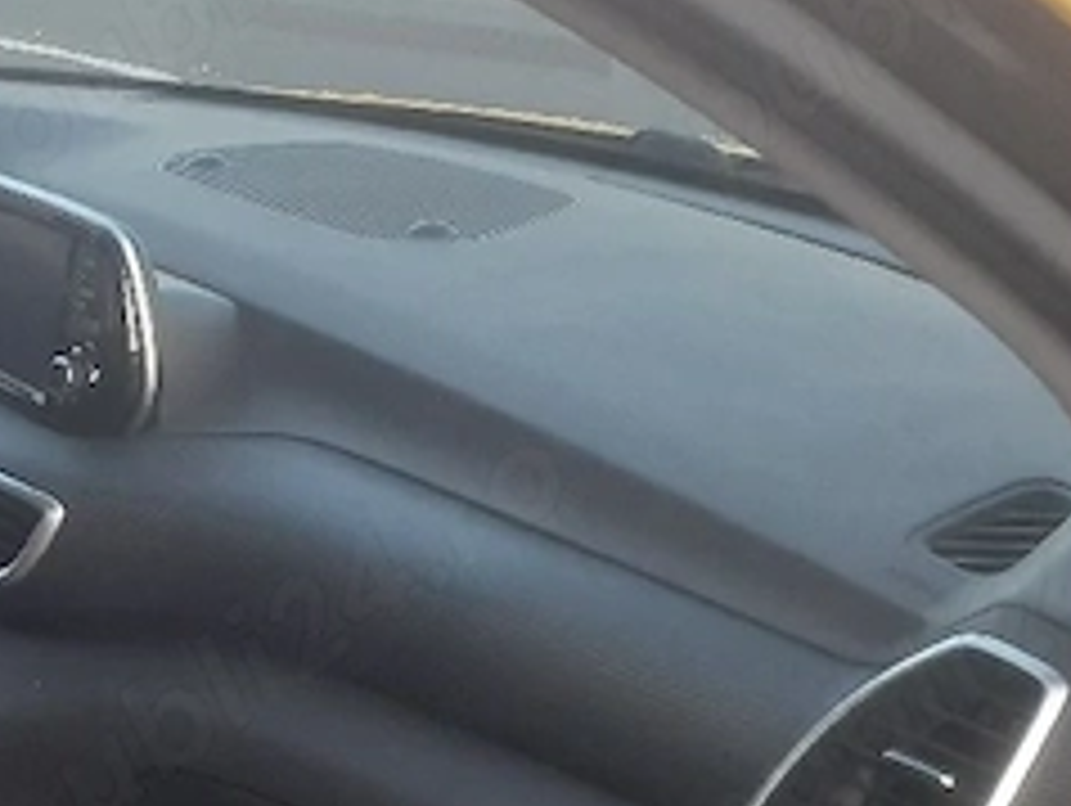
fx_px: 2106
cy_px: 680
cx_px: -248
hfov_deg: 25.3
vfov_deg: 21.3
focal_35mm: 68
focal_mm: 3.6
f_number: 1.9
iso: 125
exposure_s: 1/50
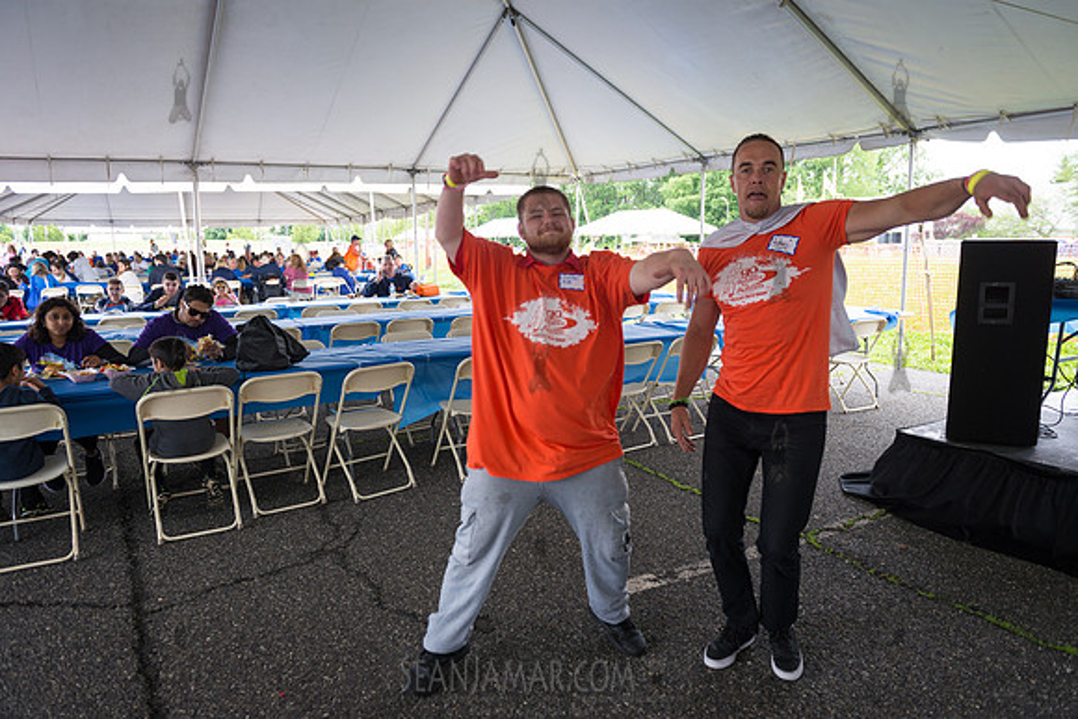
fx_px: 779
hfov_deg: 69.4
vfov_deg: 49.6
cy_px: 360
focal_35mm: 26
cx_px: 539
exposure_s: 1/250
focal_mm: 26
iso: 200
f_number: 4
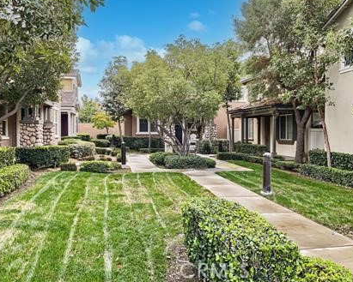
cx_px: 173
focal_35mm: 31
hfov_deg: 57.2
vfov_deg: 47.1
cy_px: 138
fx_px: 324
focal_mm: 3
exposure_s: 1/222
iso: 16
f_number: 1.8
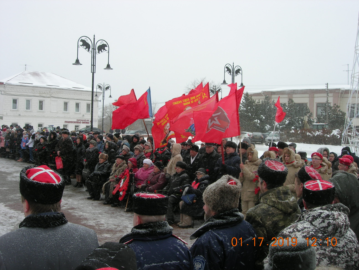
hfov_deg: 49.0
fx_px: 394
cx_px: 180
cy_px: 135
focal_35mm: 38
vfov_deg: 37.7
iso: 64
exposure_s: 1/137
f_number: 4.8
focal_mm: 7.8
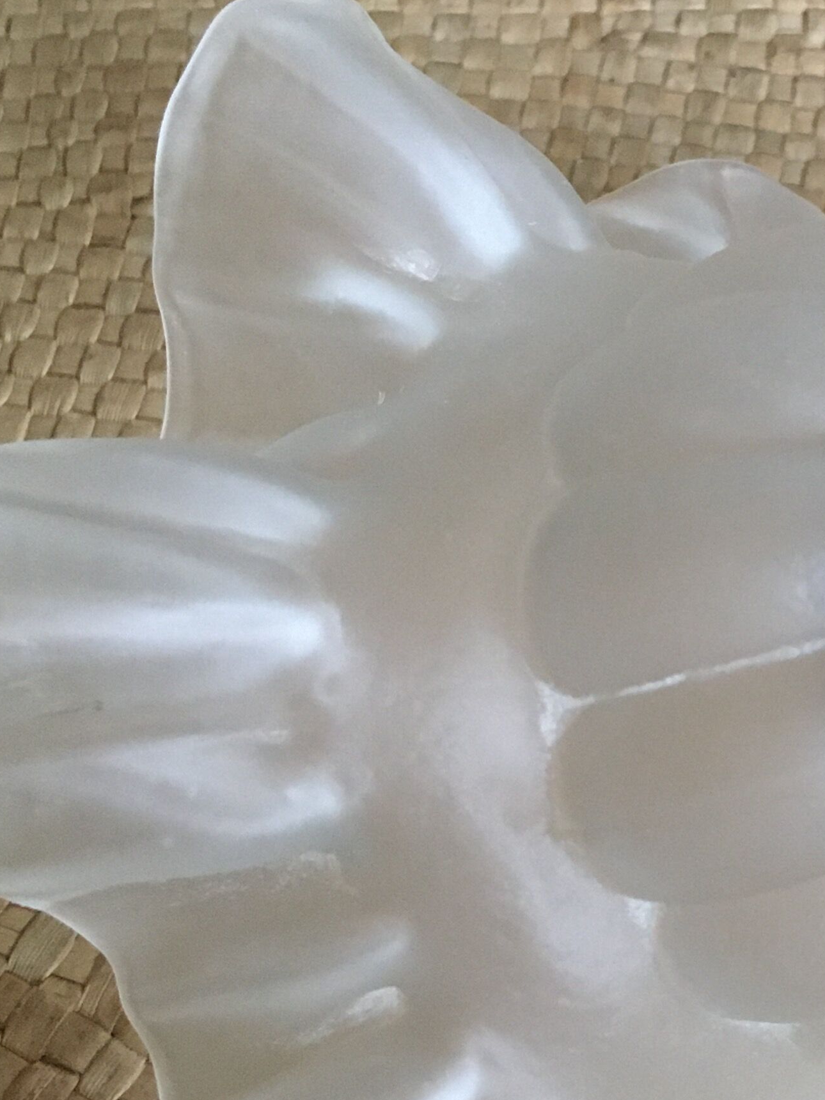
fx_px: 2161
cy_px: 694
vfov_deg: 28.4
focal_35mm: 68
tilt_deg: -53.5
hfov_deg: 21.0
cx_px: 796
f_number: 2.2
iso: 200
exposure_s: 1/25
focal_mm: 4.15
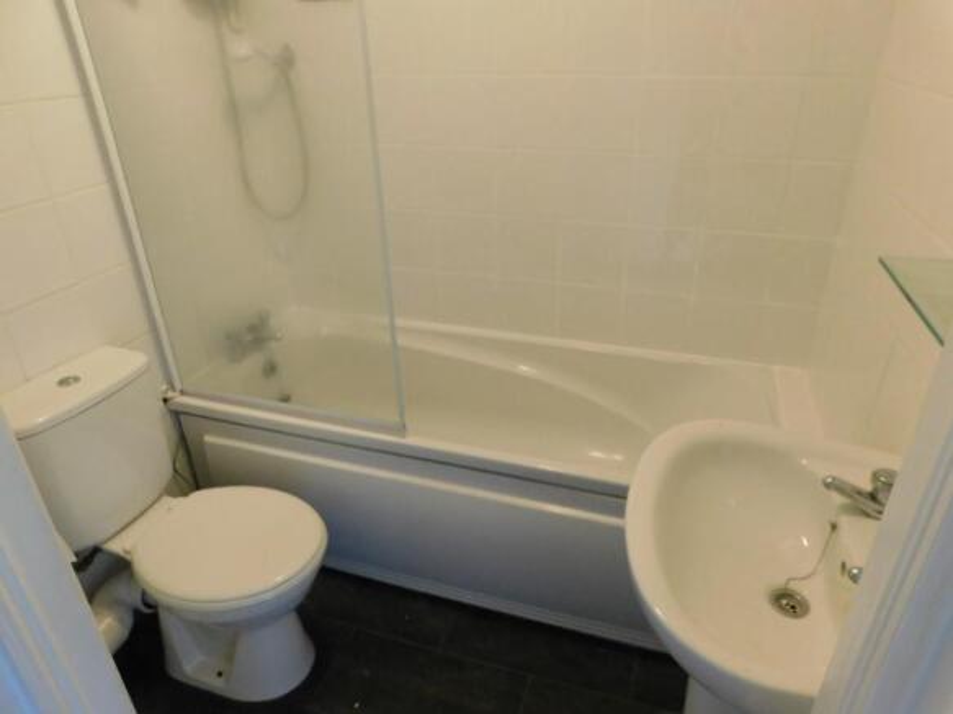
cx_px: 476
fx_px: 633
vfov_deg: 58.9
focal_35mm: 23
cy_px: 357
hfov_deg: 73.9
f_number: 3
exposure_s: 1/25
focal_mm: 4
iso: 400
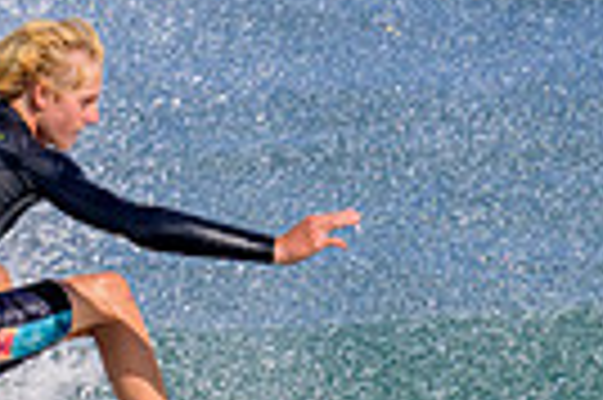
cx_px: -144
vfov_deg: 0.4
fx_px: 51142
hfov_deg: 0.7
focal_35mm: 3057
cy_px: 373
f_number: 11
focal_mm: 600
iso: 800
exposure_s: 1/2000
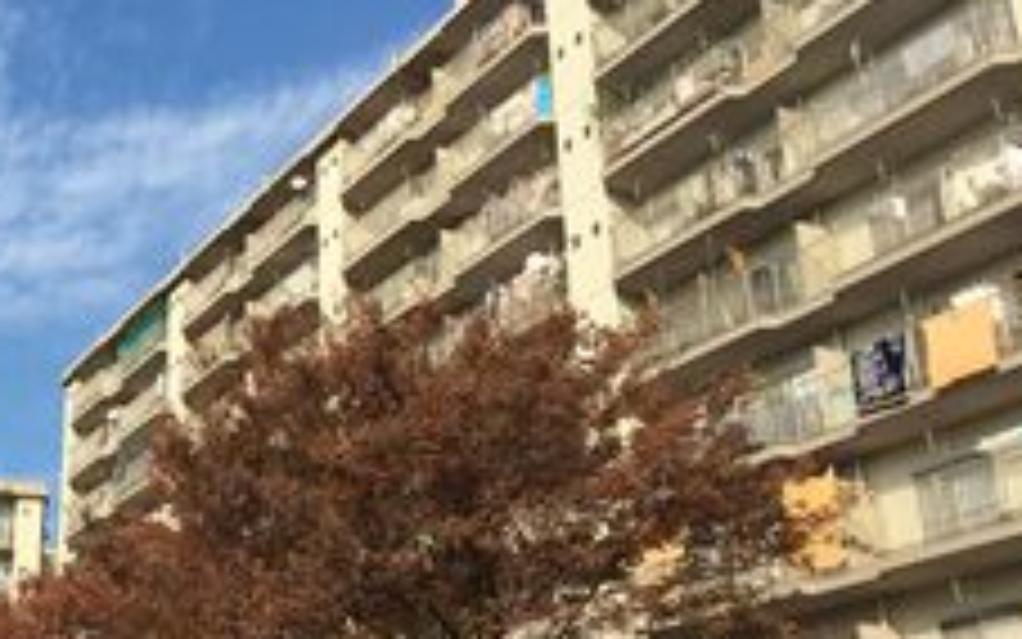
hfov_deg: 33.7
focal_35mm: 57
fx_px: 1588
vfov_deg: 22.7
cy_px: 268
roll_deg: -2.2
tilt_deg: +24.6
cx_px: 90
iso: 32
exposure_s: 1/2198
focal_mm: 4.15
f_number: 2.2
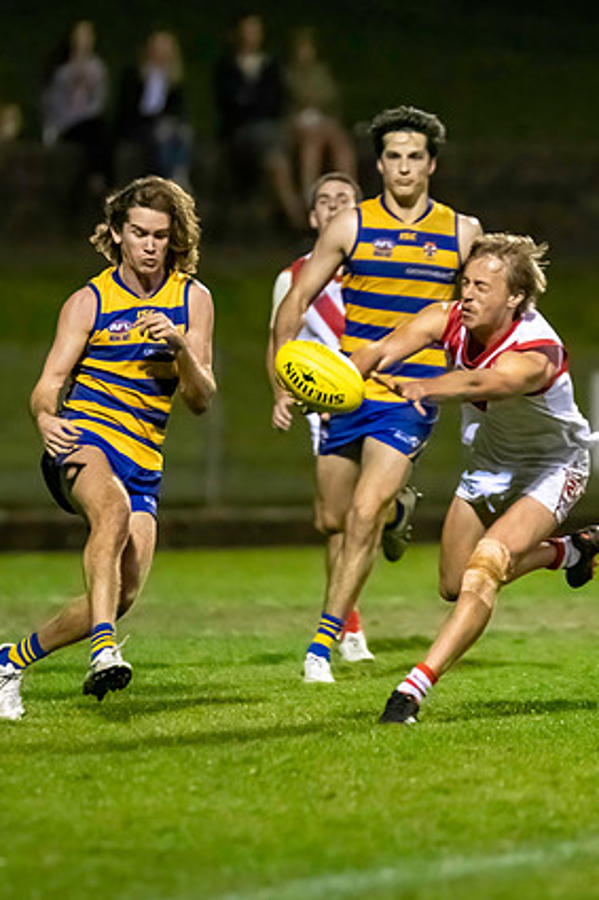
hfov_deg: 2.3
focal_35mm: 609
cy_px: 381
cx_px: 351
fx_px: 15211
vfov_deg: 3.4
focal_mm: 300
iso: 10000
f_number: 2.8
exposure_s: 1/1250
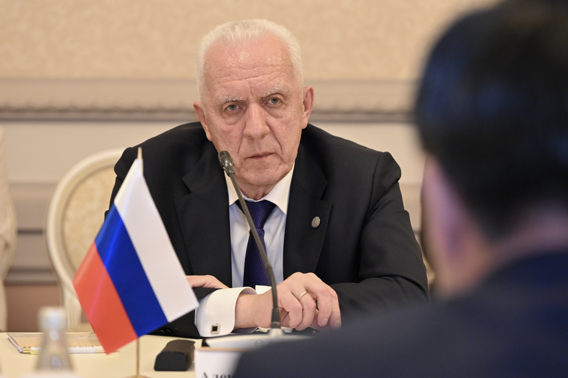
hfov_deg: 17.1
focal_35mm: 120
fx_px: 1893
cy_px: 189
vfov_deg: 11.4
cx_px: 284
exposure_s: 1/60
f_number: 4
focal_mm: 120
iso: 2000
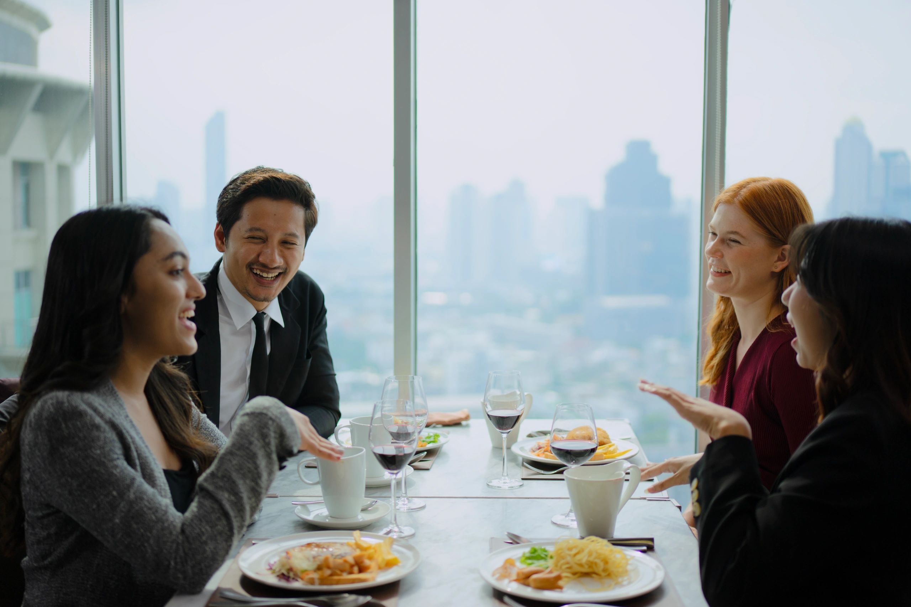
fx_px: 1139
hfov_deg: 43.6
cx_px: 456
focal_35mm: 45
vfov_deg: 29.9
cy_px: 304
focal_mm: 45
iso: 100
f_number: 1.8
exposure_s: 1/800
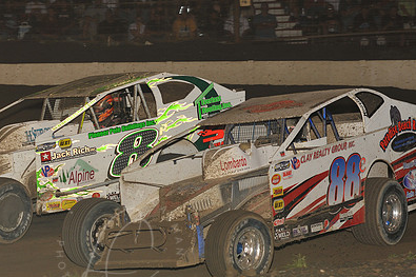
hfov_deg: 13.9
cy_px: 153
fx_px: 1698
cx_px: 119
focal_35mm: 147
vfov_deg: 9.3
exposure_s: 1/320
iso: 800
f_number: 6.3
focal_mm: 100
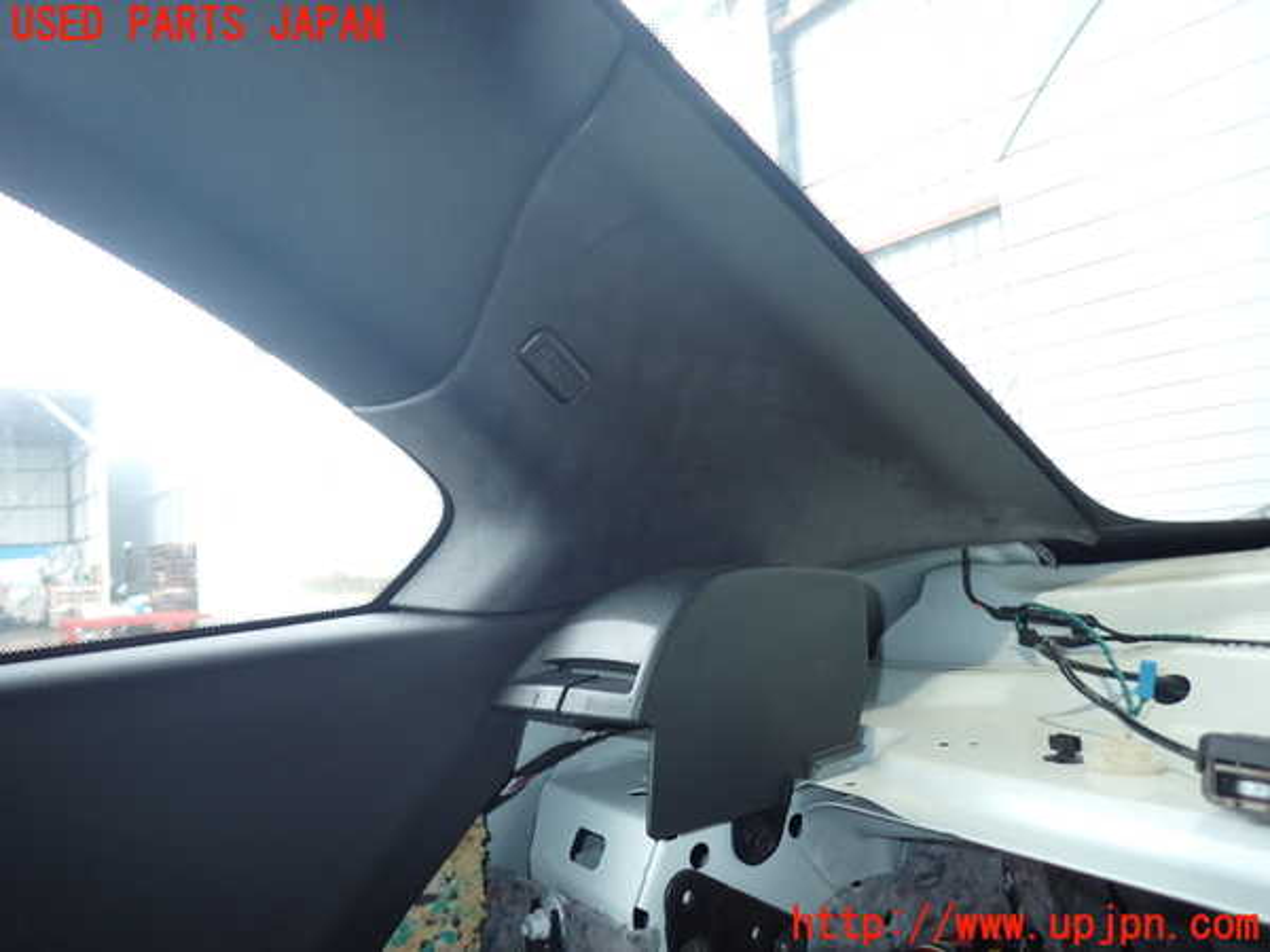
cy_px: 476
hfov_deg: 69.4
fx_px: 917
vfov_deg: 54.9
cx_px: 635
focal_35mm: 25
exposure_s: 1/30
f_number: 2
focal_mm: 4.5
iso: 200
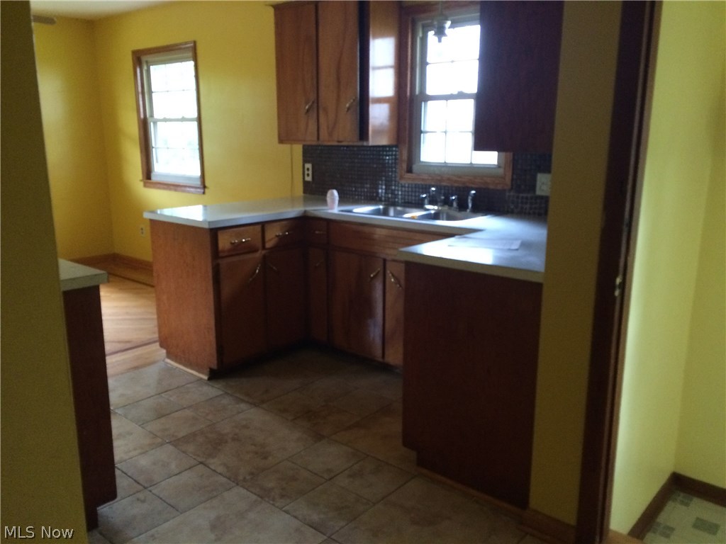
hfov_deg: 61.7
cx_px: 363
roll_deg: +0.0
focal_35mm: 29
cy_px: 272
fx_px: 608
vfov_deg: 48.2
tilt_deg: -15.5
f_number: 2.2
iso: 320
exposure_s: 1/30
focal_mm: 4.15
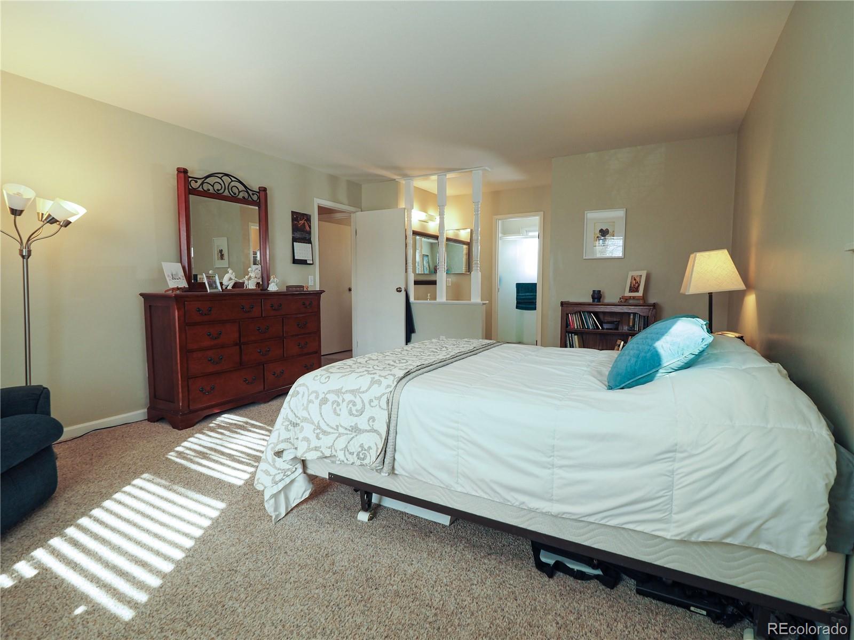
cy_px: 320
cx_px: 427
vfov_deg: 71.6
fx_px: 444
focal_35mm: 18
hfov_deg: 87.8
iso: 320
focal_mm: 9
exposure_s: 1/50
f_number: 4
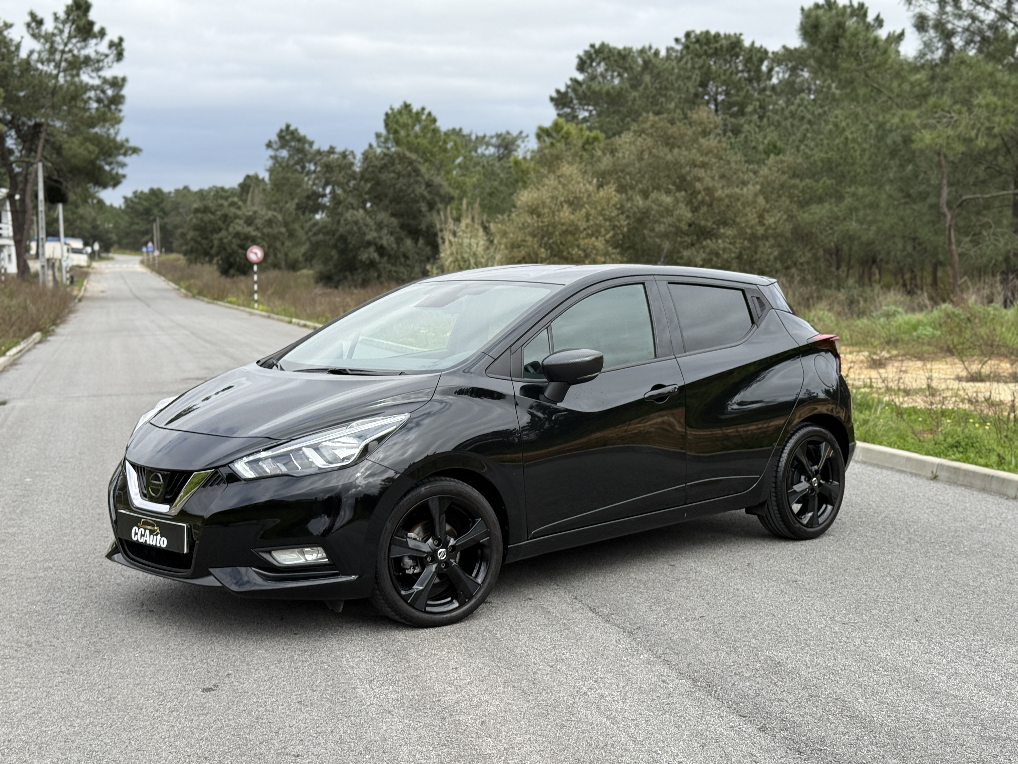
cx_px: 509
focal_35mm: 48
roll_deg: +0.2
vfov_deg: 30.3
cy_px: 382
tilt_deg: -6.3
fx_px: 1412
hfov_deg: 39.7
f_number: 1.78
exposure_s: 1/2976
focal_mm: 6.76
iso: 64
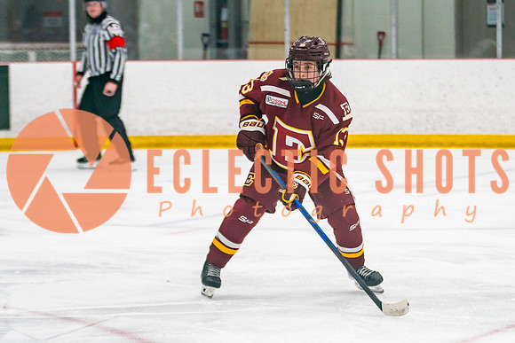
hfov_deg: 12.1
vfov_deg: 8.1
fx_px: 2436
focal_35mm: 170
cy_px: 172
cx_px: 313
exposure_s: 1/640
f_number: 2.8
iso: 1600
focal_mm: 90
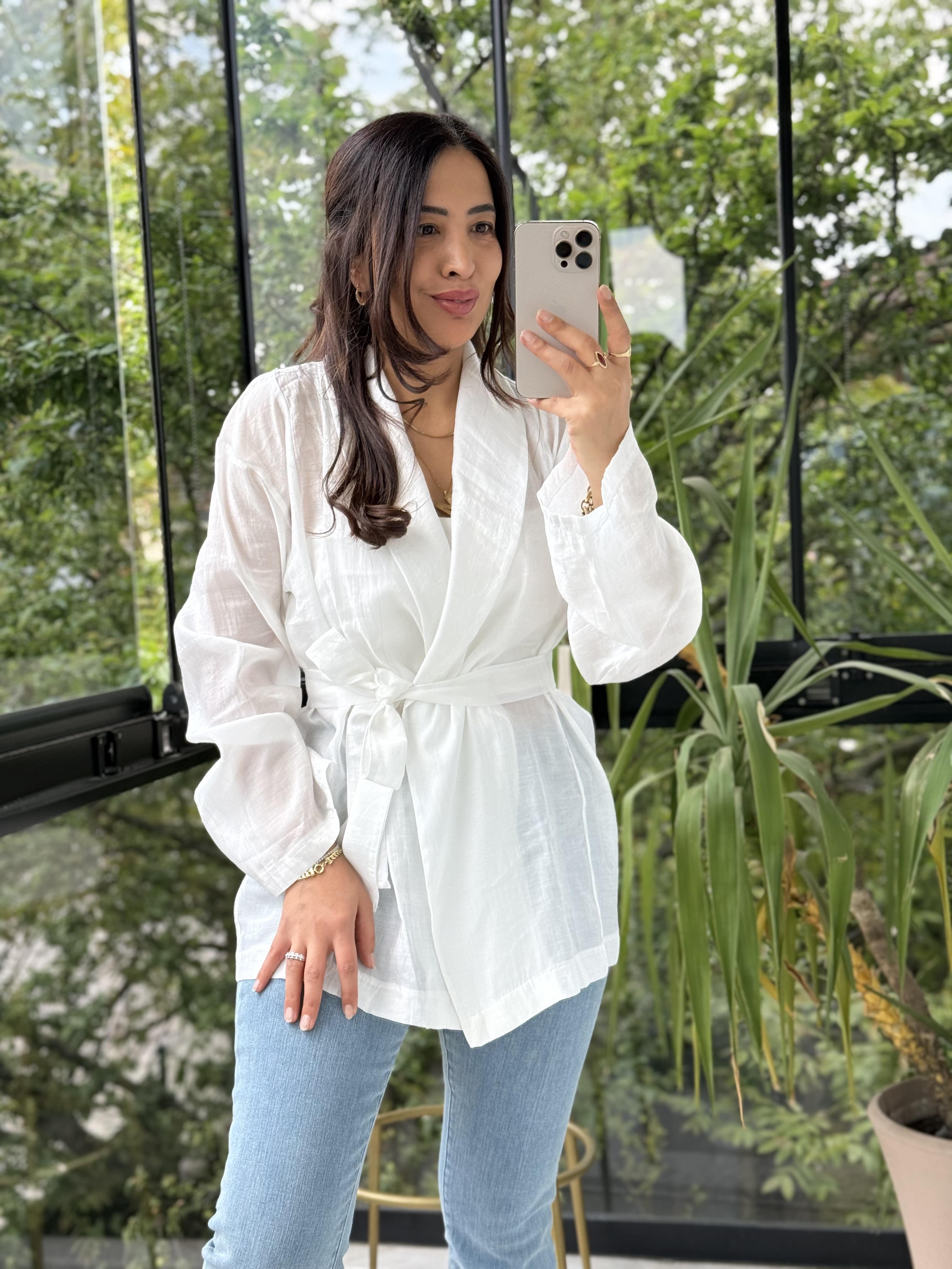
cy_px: 634
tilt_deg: -20.0
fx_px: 1760
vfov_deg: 39.7
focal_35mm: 48
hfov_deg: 30.3
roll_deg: +3.5
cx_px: 476
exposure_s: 1/513
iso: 100
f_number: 1.78
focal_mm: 6.76
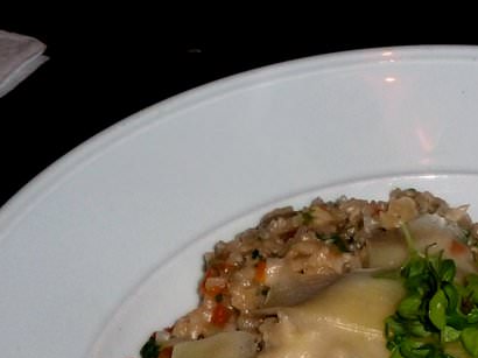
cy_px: 416
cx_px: 457
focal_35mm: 120
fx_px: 1656
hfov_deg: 16.2
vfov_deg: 12.1
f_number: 3.8
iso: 200
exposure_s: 1/30
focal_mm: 7.9
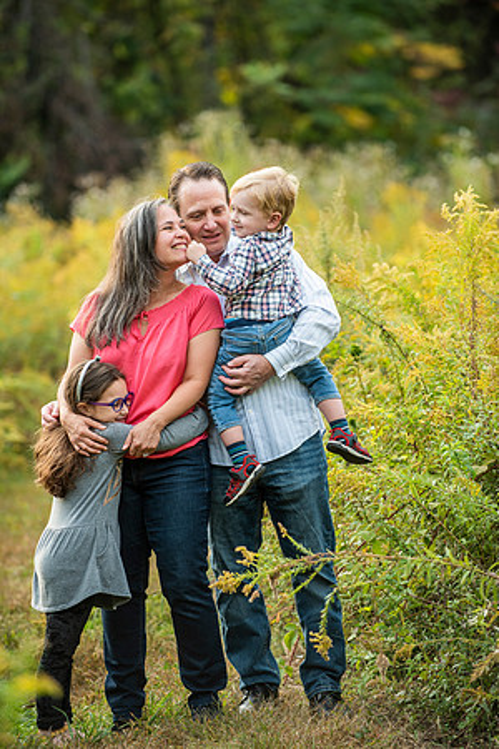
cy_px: 374
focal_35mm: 180
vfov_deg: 11.4
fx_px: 3742
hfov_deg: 7.6
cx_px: 250
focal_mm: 180
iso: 500
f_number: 3.5
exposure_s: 1/500
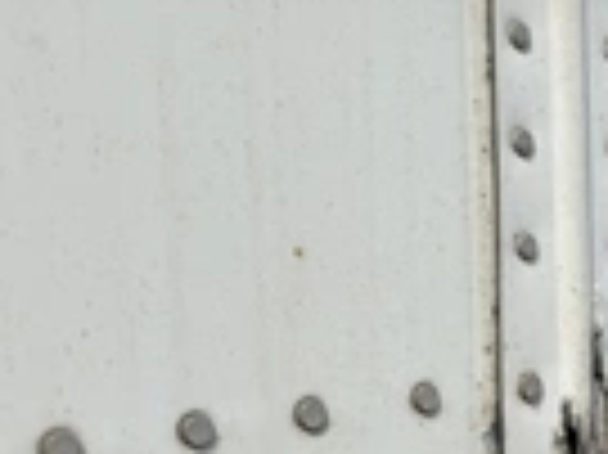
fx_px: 1246
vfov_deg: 20.5
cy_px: 337
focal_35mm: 71
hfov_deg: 23.6
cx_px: 824
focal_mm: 6.76
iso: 80
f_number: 1.78
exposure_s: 1/2299
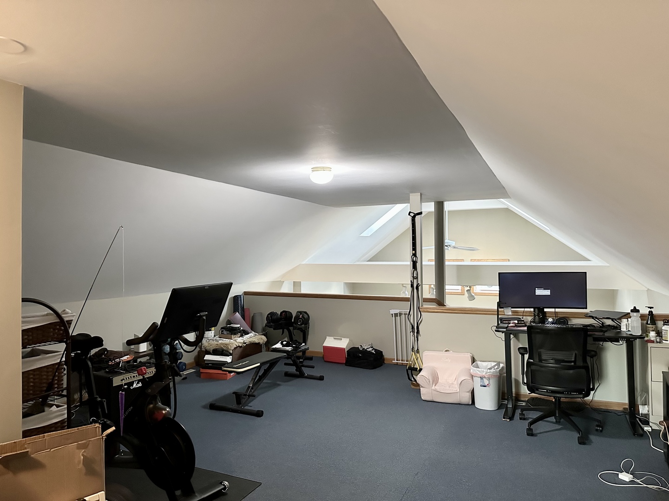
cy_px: 250
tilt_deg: -0.1
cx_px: 334
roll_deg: +0.8
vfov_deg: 56.8
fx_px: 464
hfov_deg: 71.6
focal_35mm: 24
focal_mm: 6.86
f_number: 1.78
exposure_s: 1/40
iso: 800
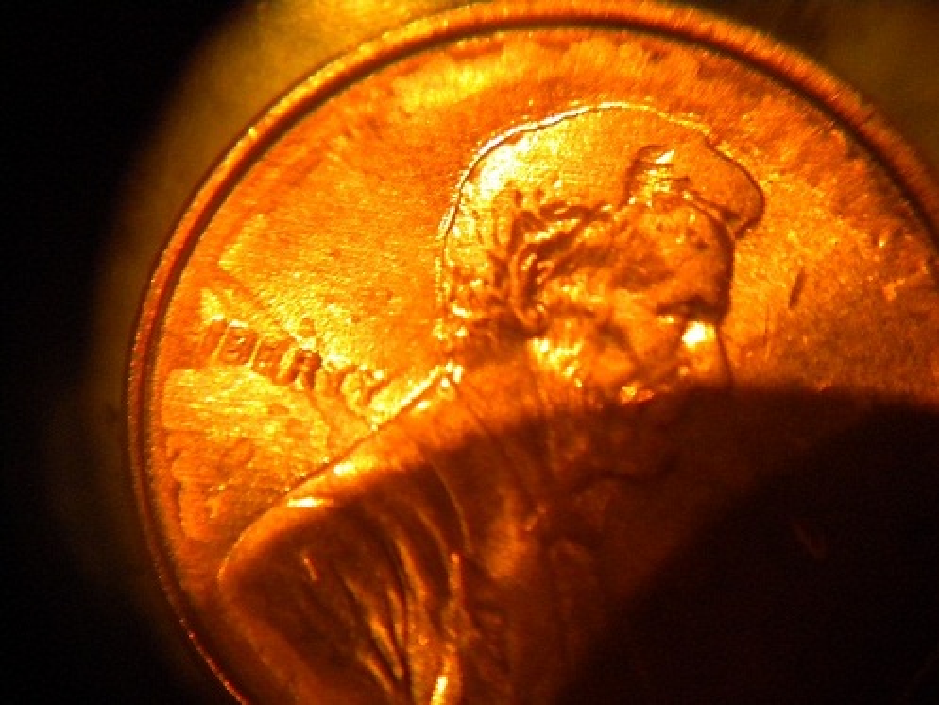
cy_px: 352
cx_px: 470
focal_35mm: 35
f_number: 3.1
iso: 400
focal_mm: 6.3
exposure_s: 1/21.3
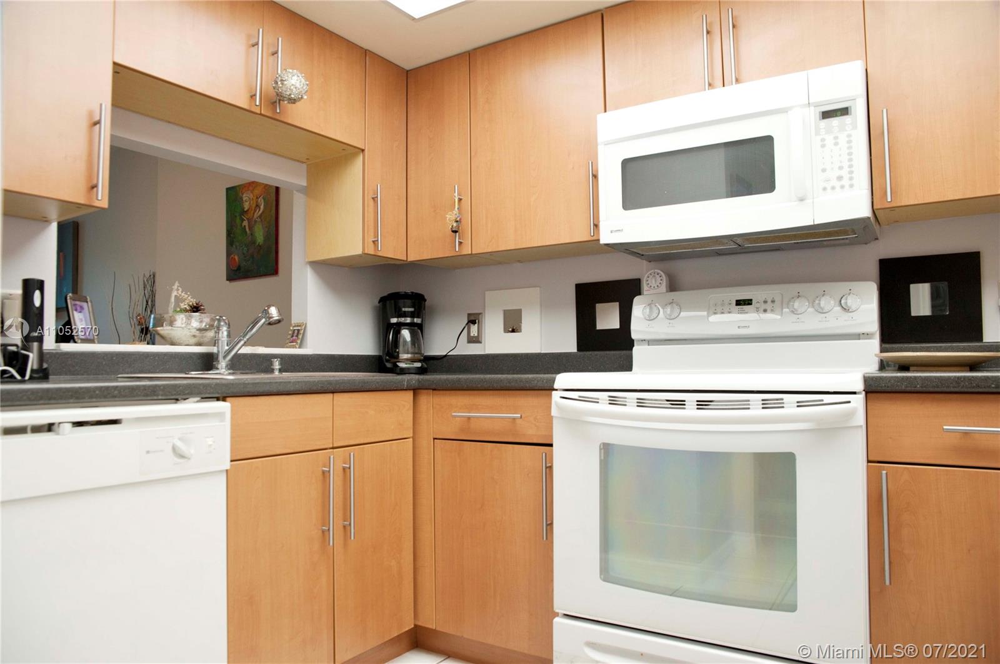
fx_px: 666
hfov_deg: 73.8
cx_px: 500
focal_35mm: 24
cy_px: 332
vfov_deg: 53.0
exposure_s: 1/50
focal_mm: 24
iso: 1000
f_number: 5.6
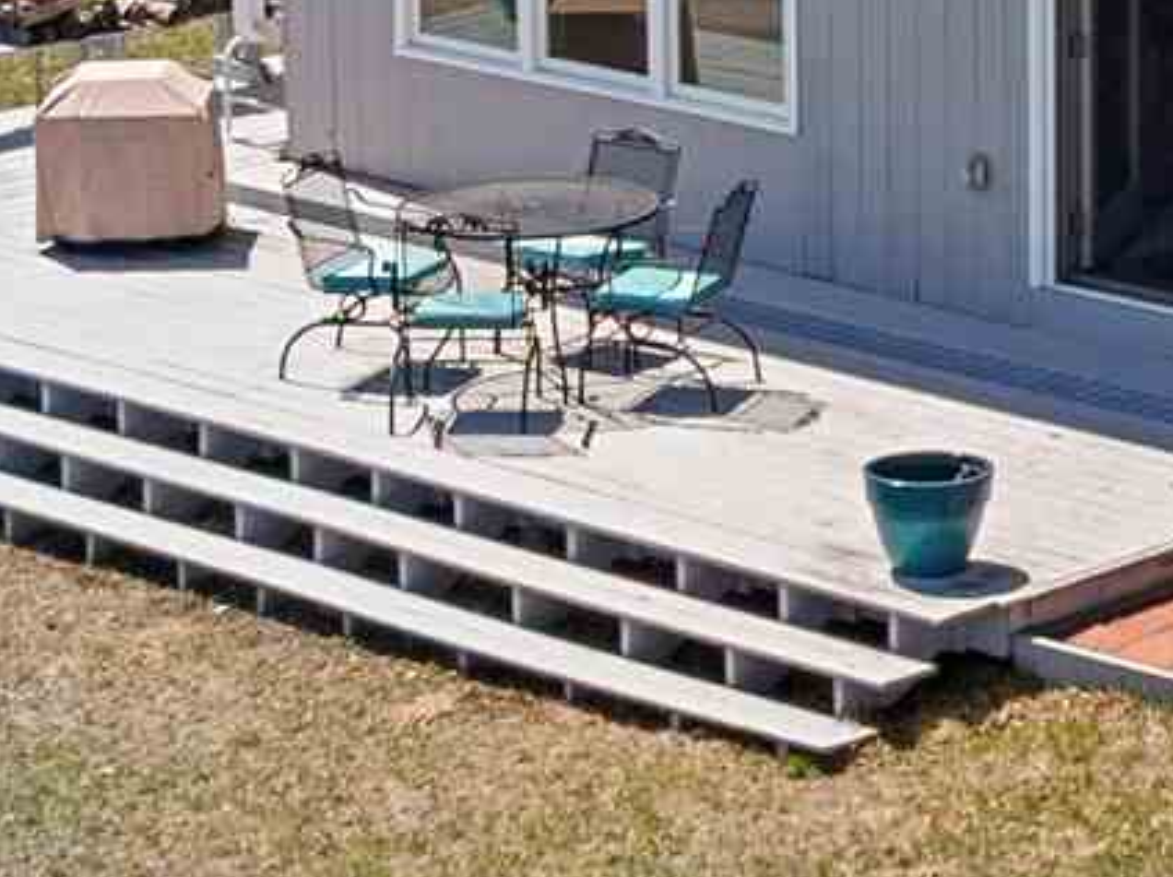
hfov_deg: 11.1
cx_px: 1541
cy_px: -523
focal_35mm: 174
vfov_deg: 8.3
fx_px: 5890
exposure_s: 1/1250
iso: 130
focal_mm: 12.29
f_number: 2.8
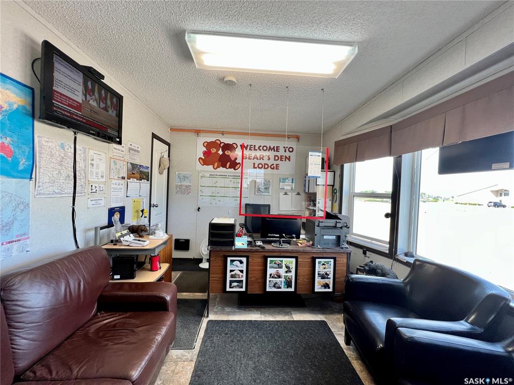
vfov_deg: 89.9
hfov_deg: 106.2
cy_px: 192
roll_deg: -0.9
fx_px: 193
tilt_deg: -1.7
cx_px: 257
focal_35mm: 13
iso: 80
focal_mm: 1.57
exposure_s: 1/120
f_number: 1.8
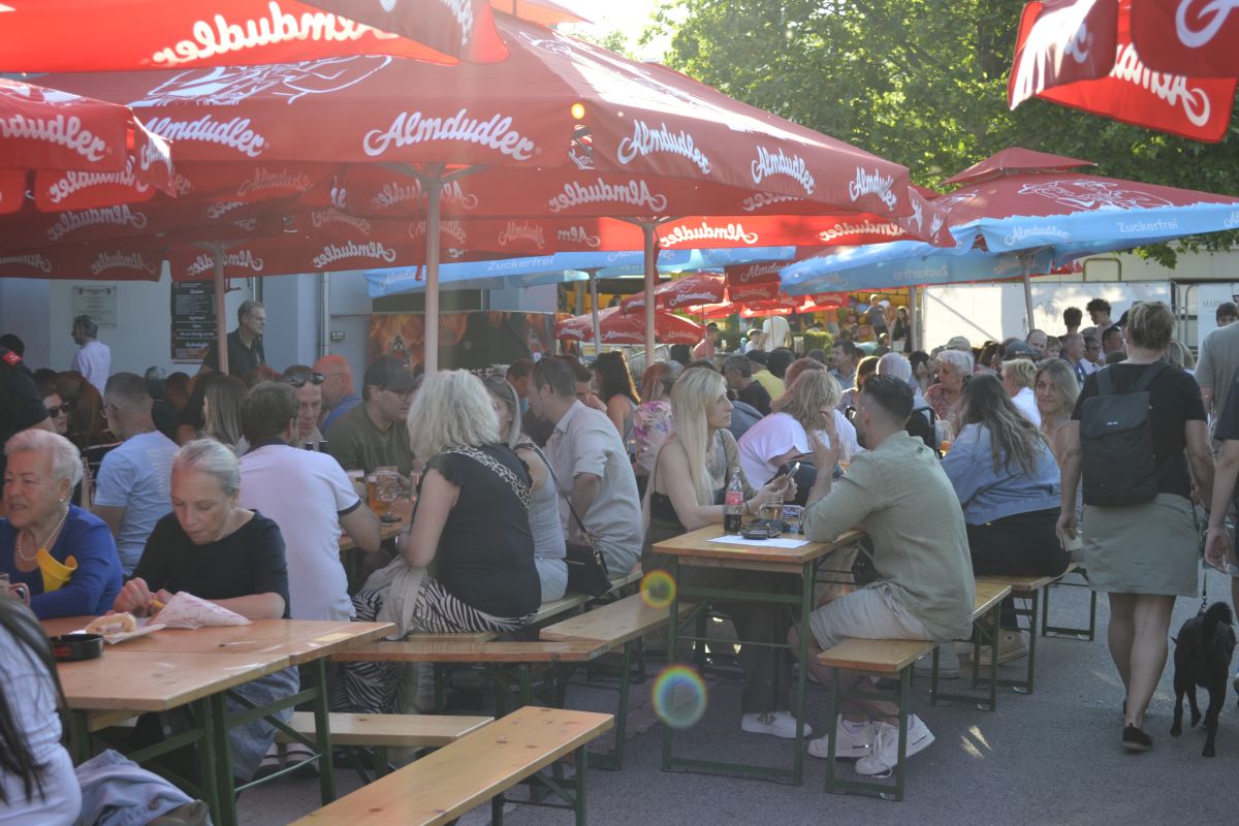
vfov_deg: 22.6
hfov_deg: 33.4
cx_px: 620
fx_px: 2065
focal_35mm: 60
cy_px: 413
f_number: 5.6
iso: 140
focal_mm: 40
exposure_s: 1/125
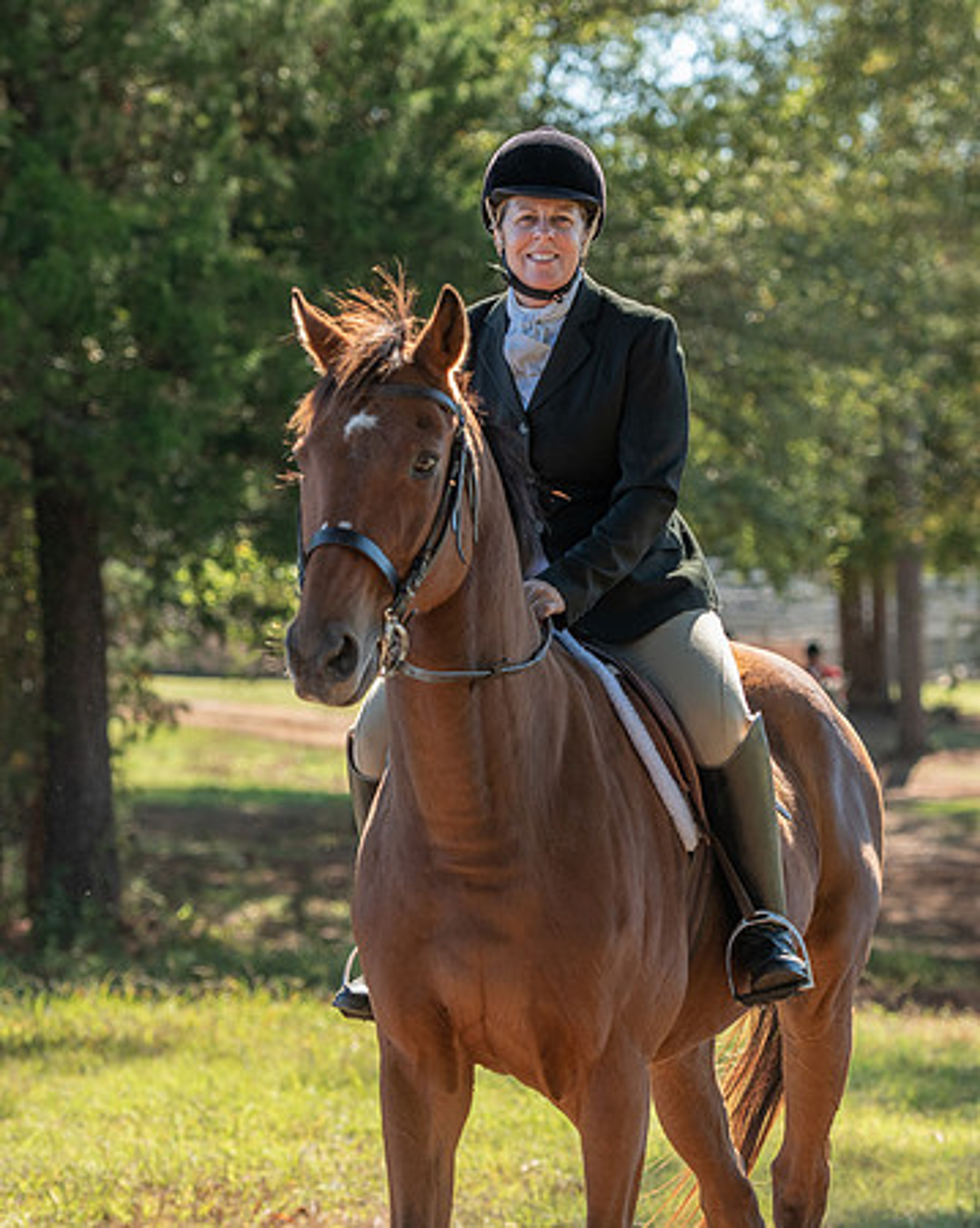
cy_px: 643
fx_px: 5604
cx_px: 613
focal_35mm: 154
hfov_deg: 10.0
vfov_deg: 12.5
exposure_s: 1/320
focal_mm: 95
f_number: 4
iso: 280
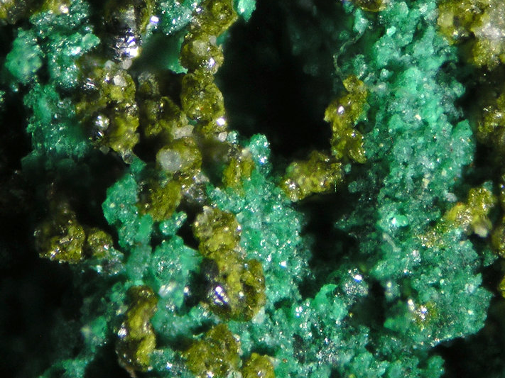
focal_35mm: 117
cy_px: -3
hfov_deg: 16.8
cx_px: 301
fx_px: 1707
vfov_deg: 12.5
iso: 100
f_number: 3.7
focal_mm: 13.2
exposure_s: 1/2
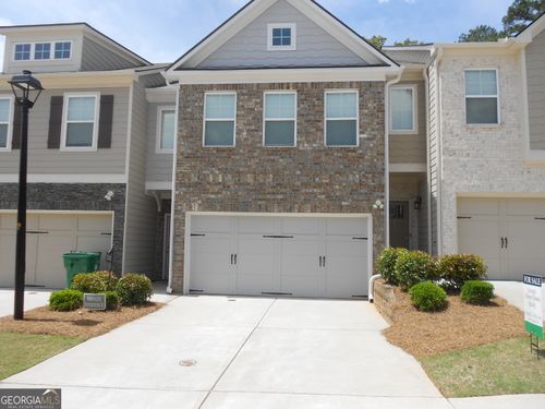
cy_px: 204
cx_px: 272
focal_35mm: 26
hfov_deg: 67.3
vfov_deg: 53.1
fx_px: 409
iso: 80
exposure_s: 1/800
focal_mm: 4.6
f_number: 3.2
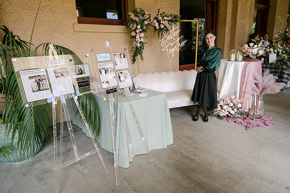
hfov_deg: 73.7
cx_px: 145
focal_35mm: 24
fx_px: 193
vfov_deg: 53.2
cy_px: 96
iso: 320
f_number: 2.8
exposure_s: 1/350
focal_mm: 16
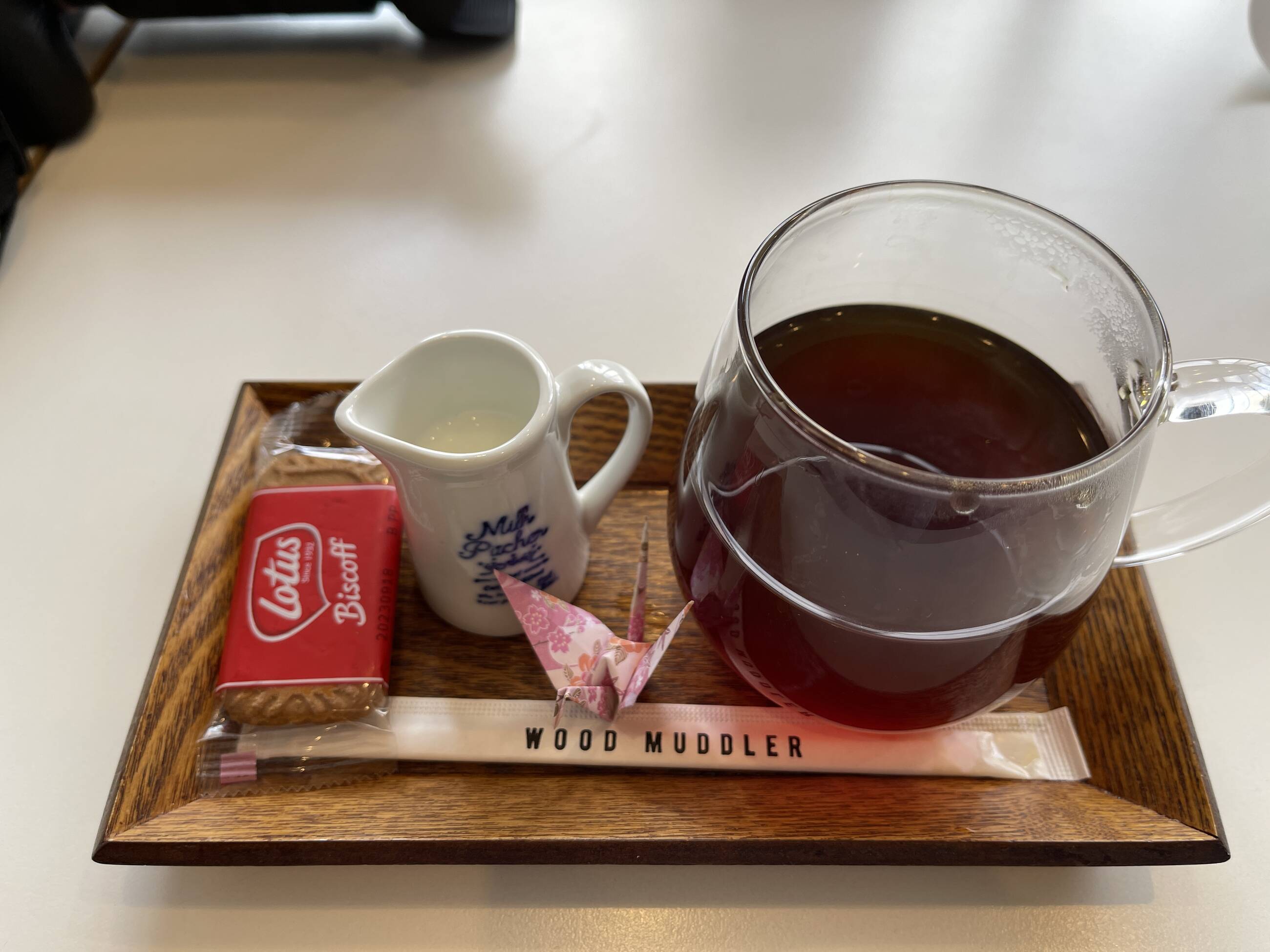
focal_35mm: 26
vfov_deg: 53.1
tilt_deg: -55.5
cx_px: 635
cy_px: 476
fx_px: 954
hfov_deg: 67.3
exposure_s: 1/188
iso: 32
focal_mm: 5.1
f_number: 1.6
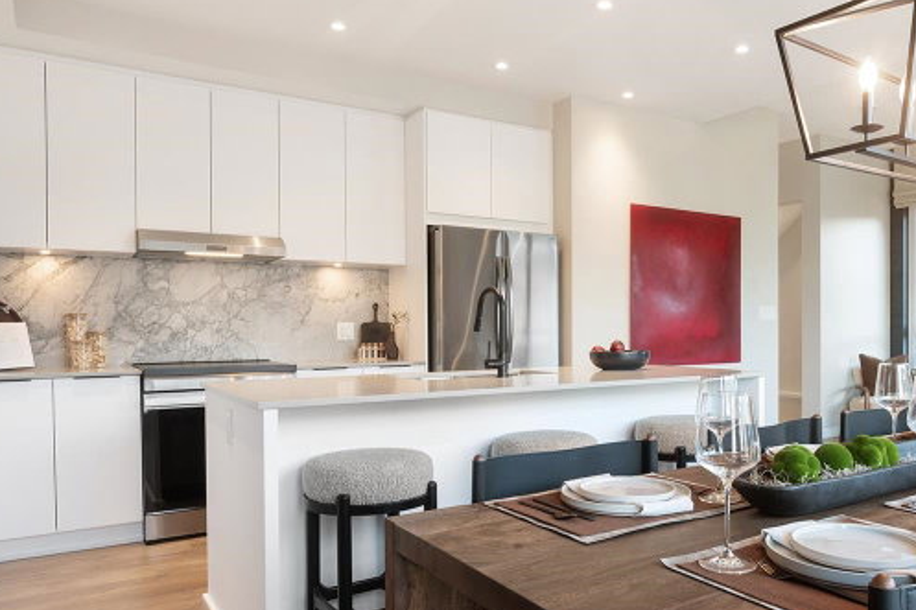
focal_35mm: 29
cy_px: 333
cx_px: 577
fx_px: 738
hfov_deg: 62.7
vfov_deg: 44.9
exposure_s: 1/4
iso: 400
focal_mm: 18
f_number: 16
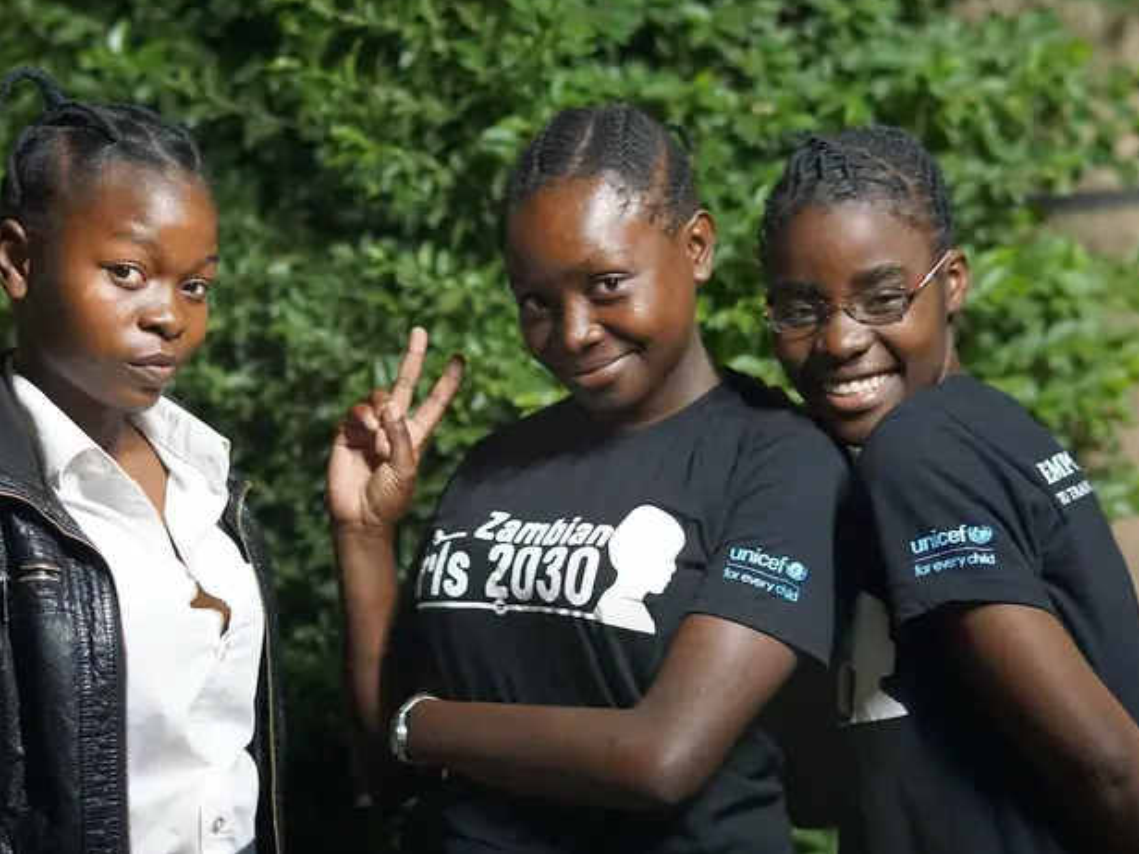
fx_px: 2698
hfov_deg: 23.8
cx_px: 497
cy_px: 424
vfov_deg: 18.0
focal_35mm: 82
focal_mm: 50
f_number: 2
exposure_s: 1/40
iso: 3200
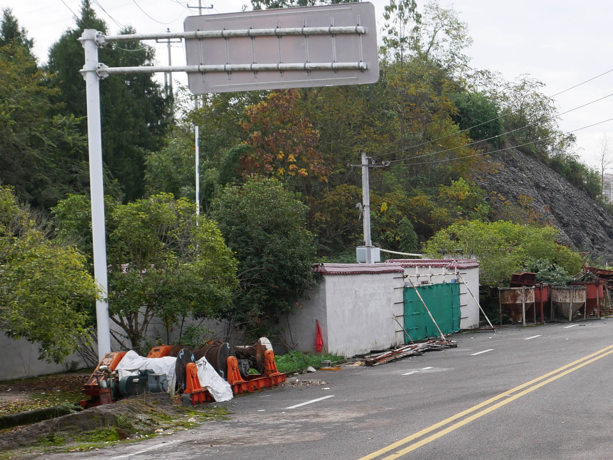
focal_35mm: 69
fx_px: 1222
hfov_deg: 26.5
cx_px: 630
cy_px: 366
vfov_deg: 21.1
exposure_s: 1/320
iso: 200
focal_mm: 16
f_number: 7.1
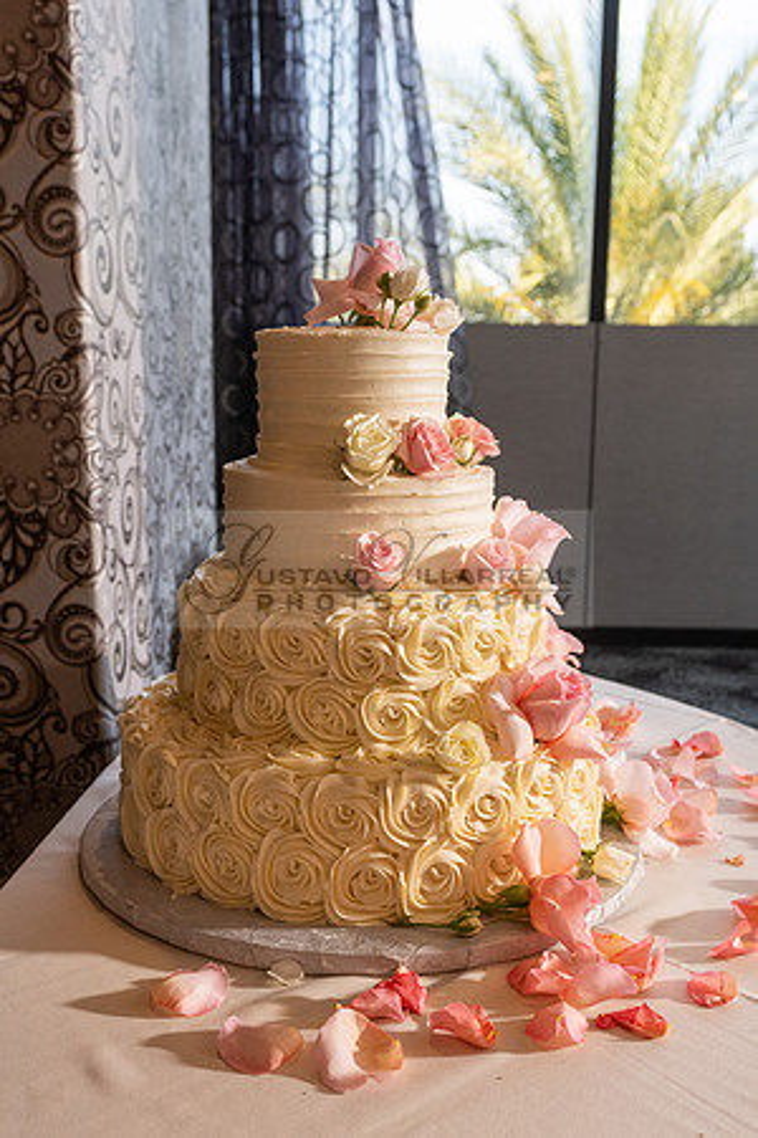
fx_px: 1259
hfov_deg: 33.5
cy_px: 622
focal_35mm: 40
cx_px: 380
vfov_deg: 48.5
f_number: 4.5
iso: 800
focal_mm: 24
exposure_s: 1/160
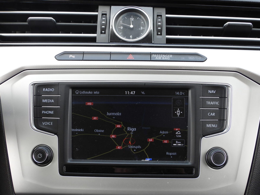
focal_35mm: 44
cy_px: 98
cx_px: 130
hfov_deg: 42.9
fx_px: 331
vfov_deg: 32.9
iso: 100
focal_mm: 7.9
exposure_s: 1/80
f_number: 3.2
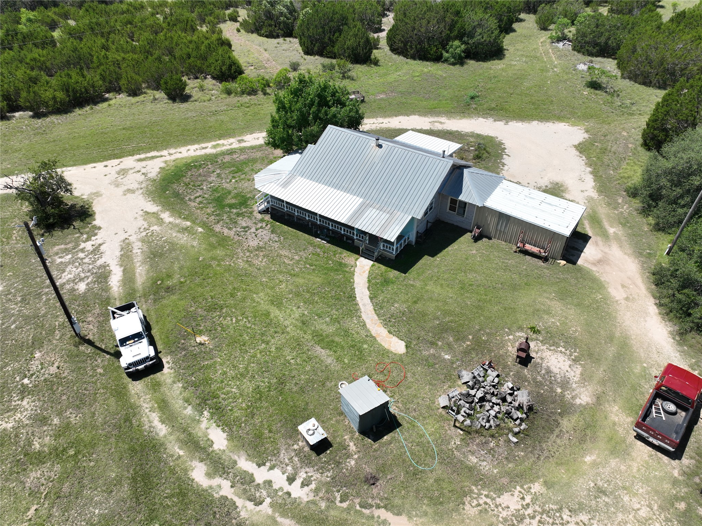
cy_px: 263
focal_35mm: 24
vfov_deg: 56.8
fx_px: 487
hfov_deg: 71.6
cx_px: 351
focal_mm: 12.29
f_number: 2.8
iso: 150
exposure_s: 1/2000
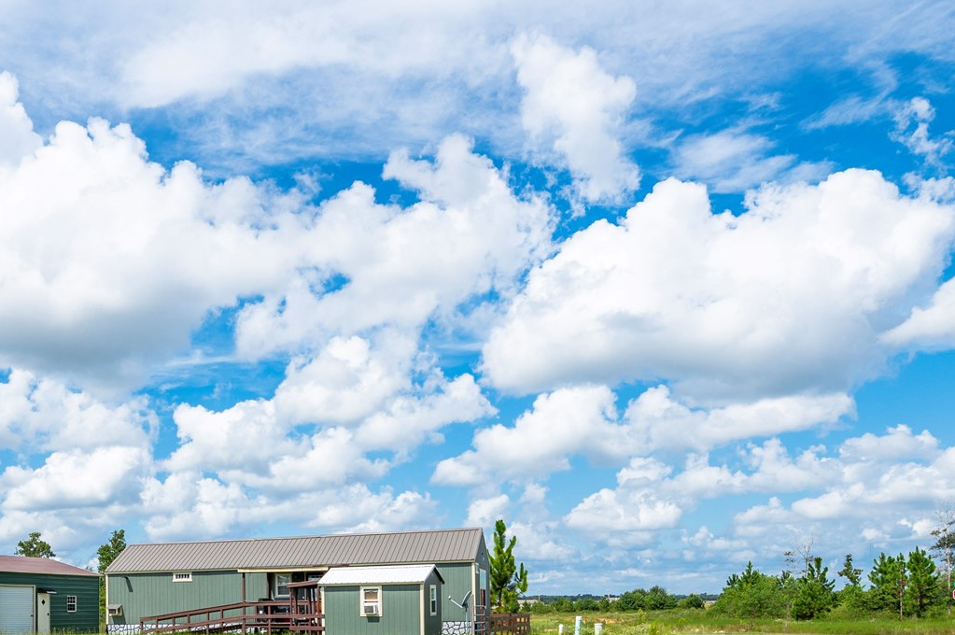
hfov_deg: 52.1
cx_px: 185
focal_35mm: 34
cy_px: 614
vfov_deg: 35.6
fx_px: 901
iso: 125
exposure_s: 1/200
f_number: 13
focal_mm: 16
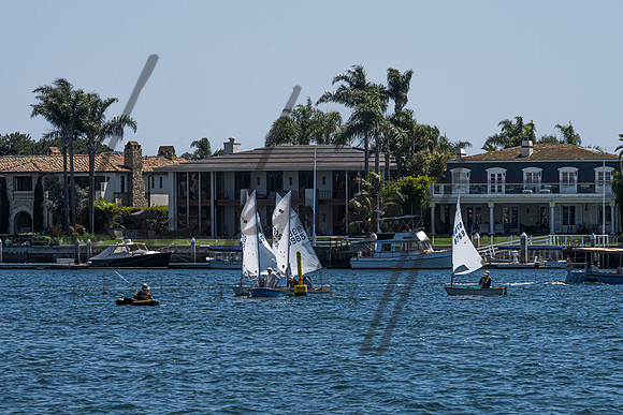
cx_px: 286
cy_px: 176
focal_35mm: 272
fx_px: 4707
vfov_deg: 5.1
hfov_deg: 7.6
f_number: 16
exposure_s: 1/500
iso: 250
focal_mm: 200
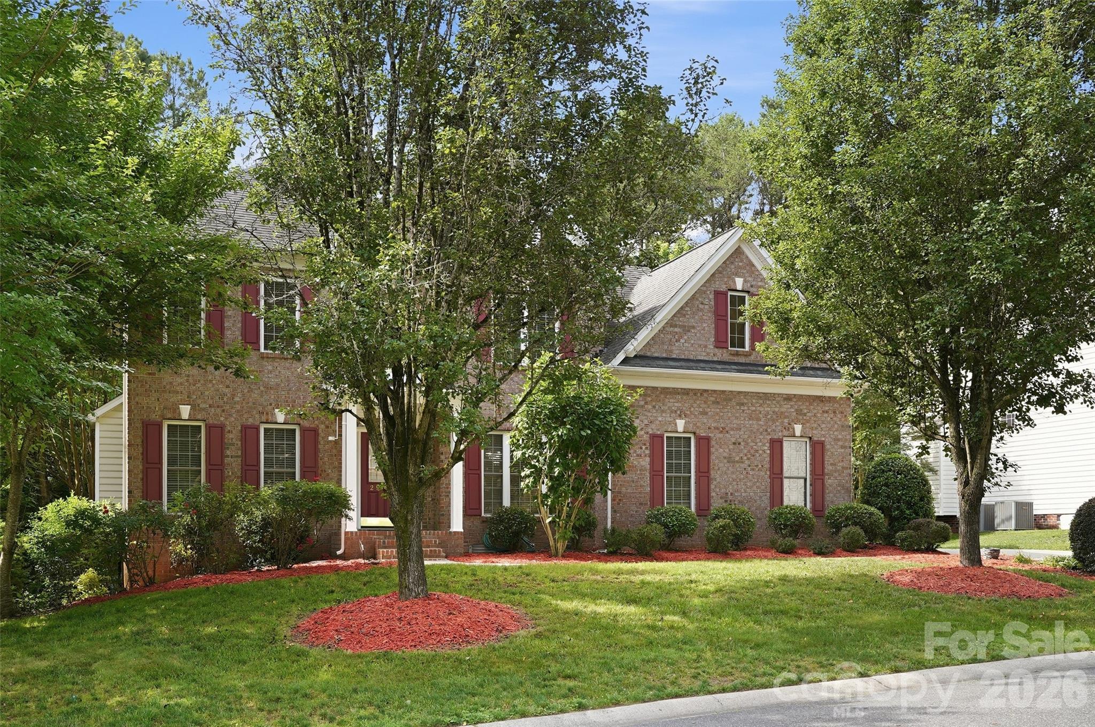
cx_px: 548
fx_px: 972
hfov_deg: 58.8
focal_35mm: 32
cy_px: 364
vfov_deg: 41.0
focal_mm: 32
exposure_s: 1/100
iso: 100
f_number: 5
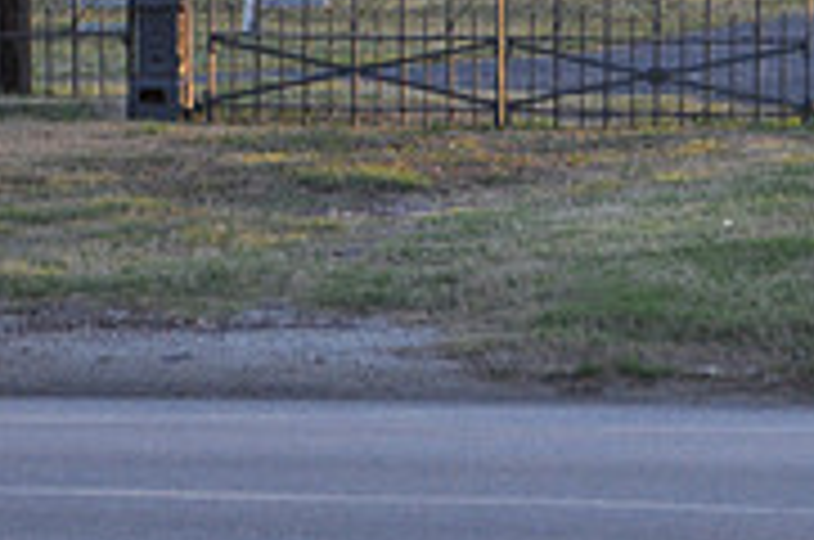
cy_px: -299
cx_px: 612
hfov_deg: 7.4
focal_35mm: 279
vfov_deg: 4.9
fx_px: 6297
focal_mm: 58
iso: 400
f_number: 5
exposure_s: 1/125
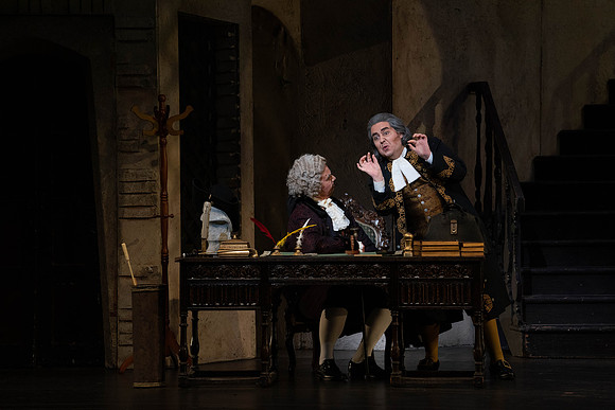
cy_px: 205
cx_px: 308
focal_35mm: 200
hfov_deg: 10.3
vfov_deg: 6.9
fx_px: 3417
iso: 3200
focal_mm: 200
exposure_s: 1/250
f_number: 9
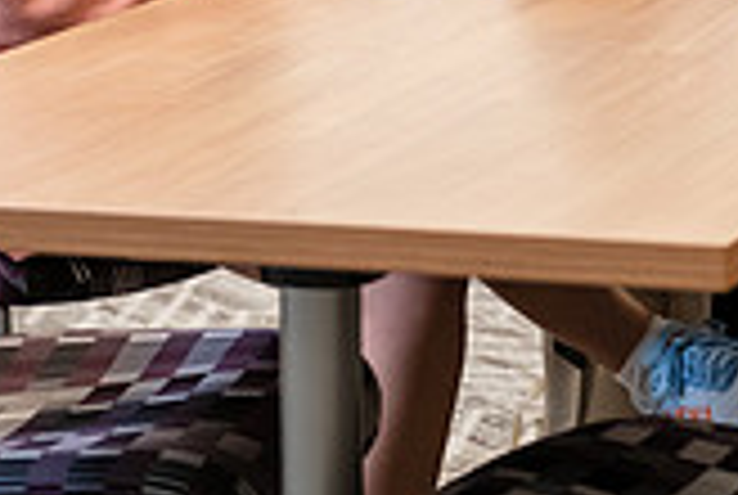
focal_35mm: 212
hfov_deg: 9.7
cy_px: -349
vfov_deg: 6.4
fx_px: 4354
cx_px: 594
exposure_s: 1/200
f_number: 3.2
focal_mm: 60
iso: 1000
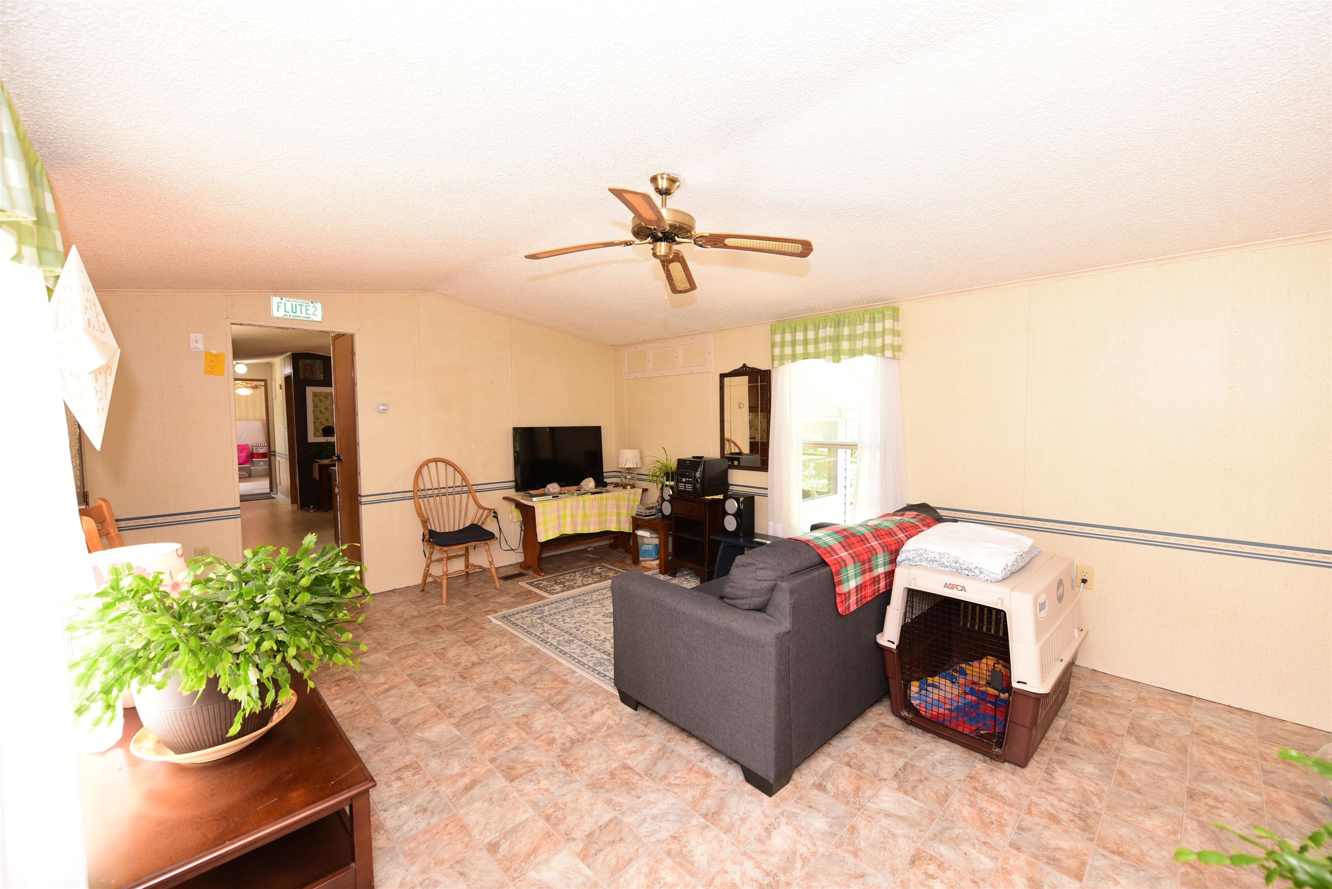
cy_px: 444
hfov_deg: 104.2
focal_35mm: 14
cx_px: 666
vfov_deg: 81.2
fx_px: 518
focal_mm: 14
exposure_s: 1/60
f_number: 4.5
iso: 640
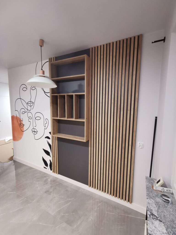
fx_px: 108
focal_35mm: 16
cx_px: 88
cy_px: 118
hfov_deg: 78.1
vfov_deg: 94.5
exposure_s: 1/20
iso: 640
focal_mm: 2.35
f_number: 2.2
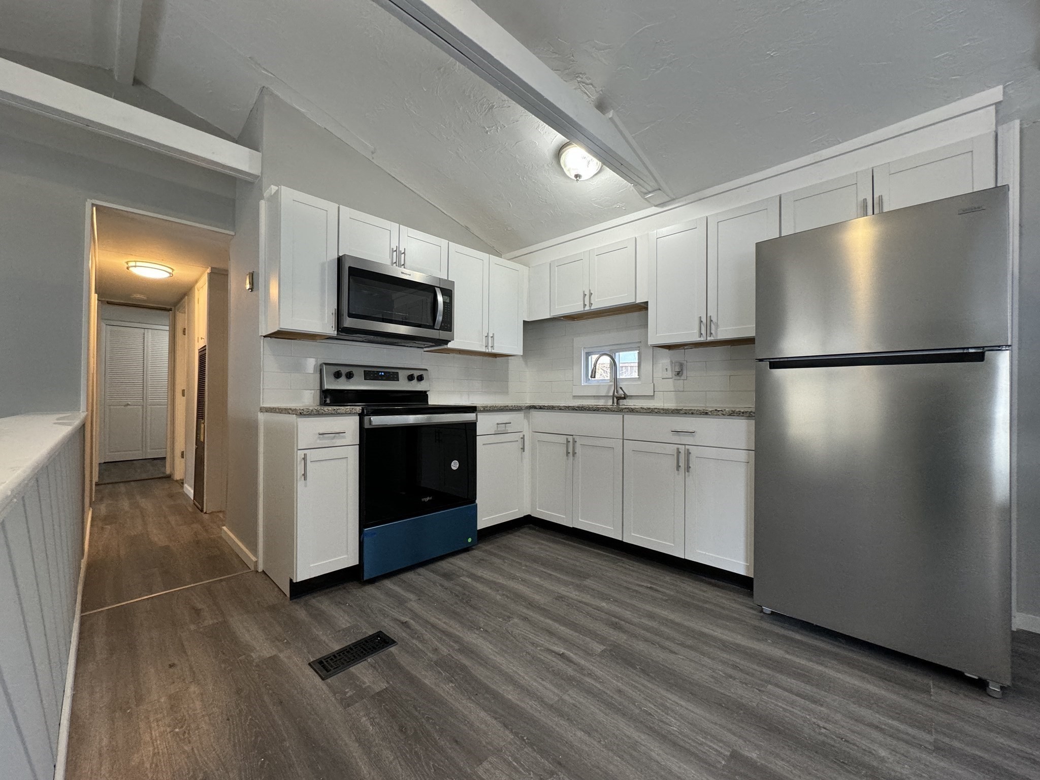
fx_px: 421
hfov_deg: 102.1
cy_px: 390
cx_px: 520
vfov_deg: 85.7
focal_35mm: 14
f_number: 2.2
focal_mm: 2.22
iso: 200
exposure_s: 1/120
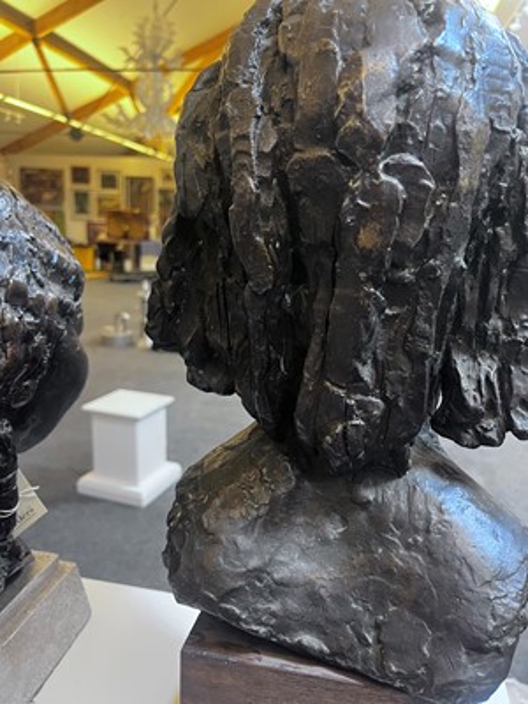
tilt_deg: -13.7
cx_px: 264
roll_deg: -2.8
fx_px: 529
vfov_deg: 67.3
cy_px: 352
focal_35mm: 26
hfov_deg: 53.1
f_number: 1.6
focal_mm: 5.1
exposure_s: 1/50
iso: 320
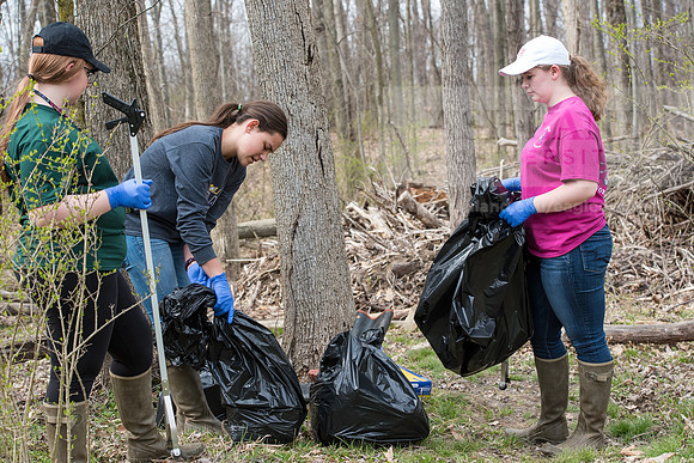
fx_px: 1350
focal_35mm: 70
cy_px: 232
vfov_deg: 19.5
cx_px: 347
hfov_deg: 28.8
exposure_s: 1/200
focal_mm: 70
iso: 200
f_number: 7.1
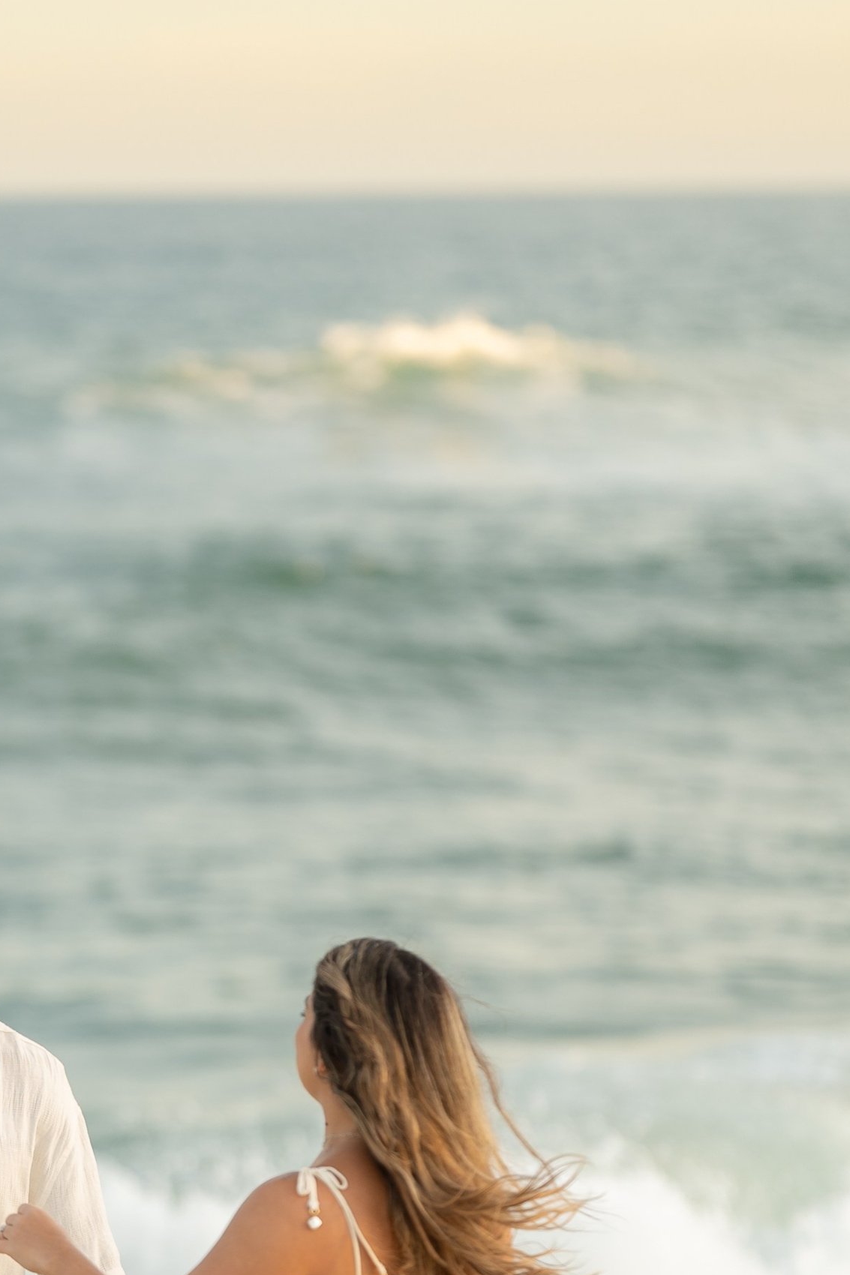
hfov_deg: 7.1
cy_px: 1007
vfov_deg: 10.7
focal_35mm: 192
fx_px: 6801
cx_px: 64
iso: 80
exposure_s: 1/640
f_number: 1.4
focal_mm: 85
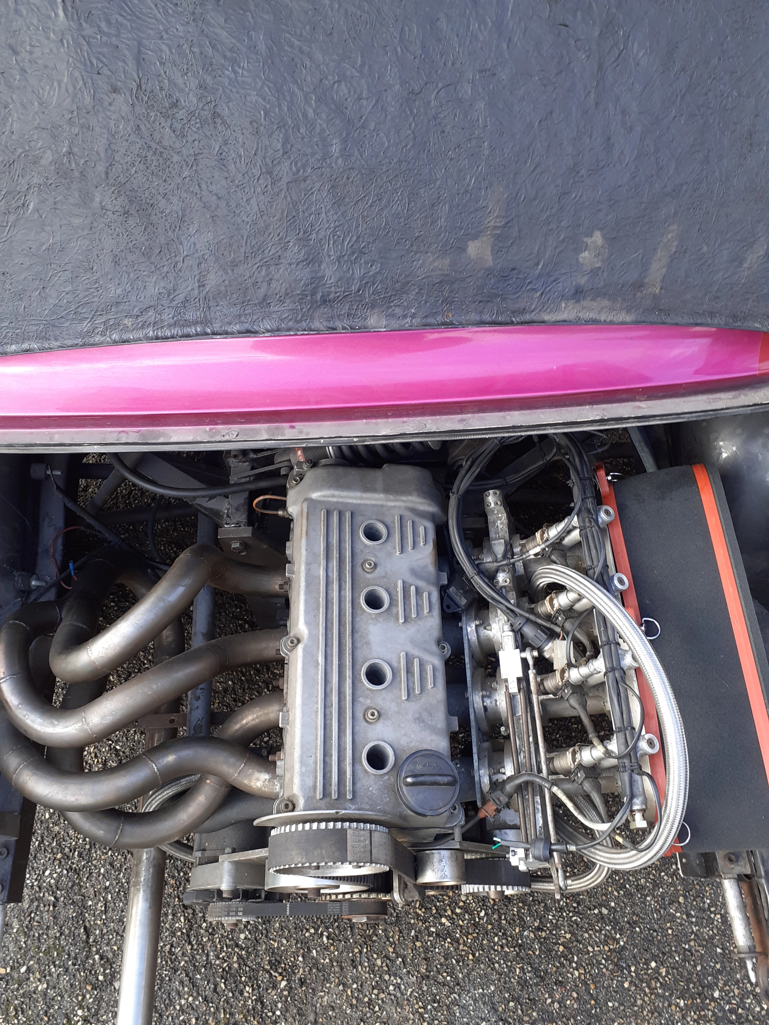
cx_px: 384
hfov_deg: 51.4
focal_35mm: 27
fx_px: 800
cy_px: 512
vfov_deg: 65.3
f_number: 1.9
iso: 50
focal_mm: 3.6
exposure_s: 1/100
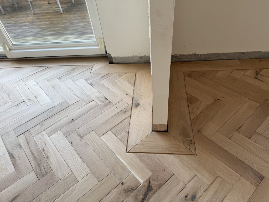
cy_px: 101
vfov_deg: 56.8
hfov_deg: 71.6
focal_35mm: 24
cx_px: 134
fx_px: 187
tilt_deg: -47.3
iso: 125
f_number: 1.78
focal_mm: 6.76
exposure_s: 1/121
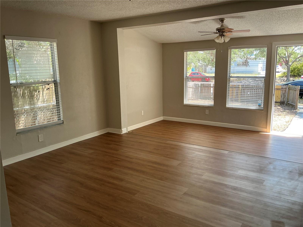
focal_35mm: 28
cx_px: 152
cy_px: 114
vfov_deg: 49.7
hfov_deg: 63.4
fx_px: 245
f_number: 1.8
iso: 50
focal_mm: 3
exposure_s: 1/122
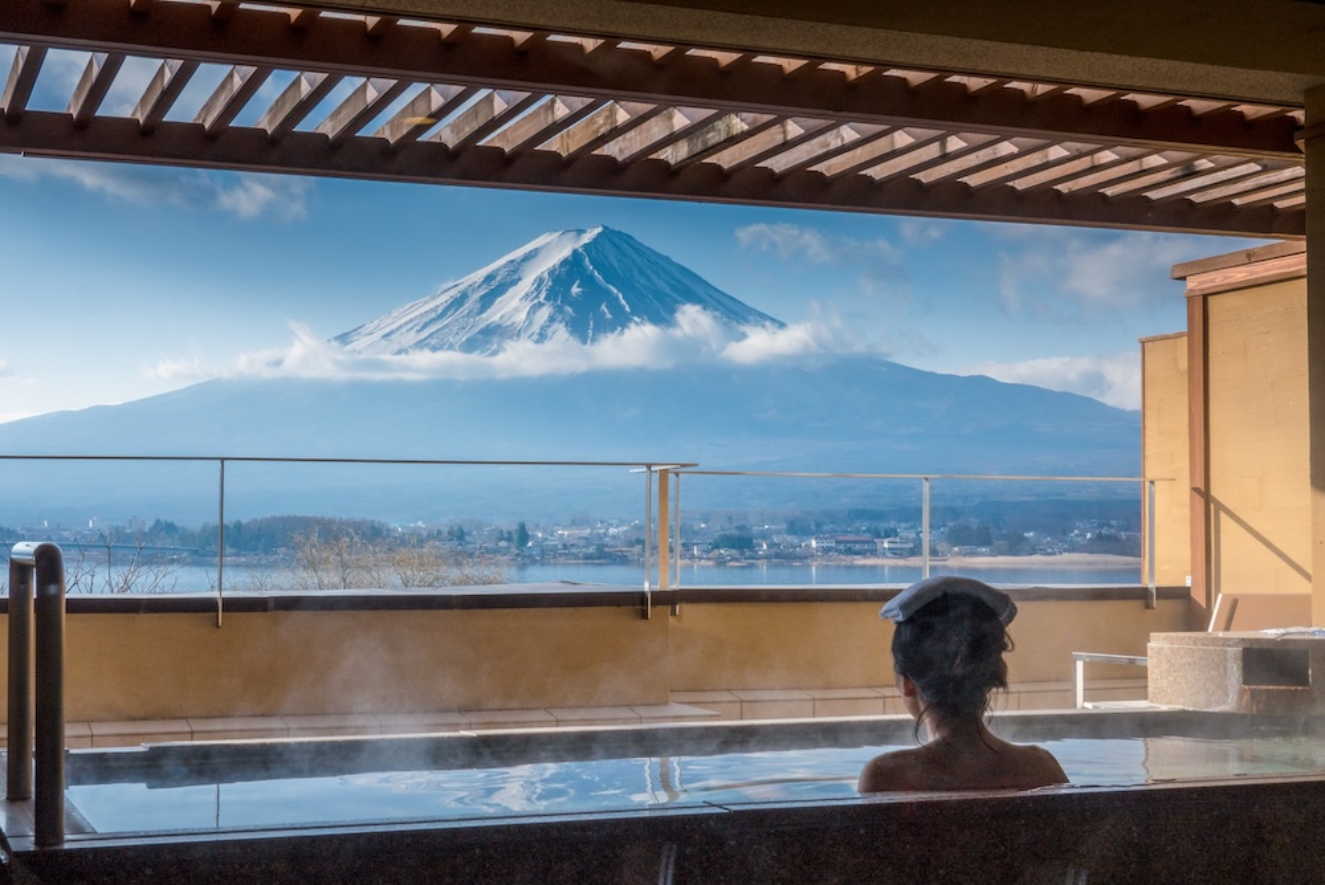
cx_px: 662
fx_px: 1989
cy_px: 442
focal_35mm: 54
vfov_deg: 25.1
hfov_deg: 36.9
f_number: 9
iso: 125
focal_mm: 19.8
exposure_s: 1/400
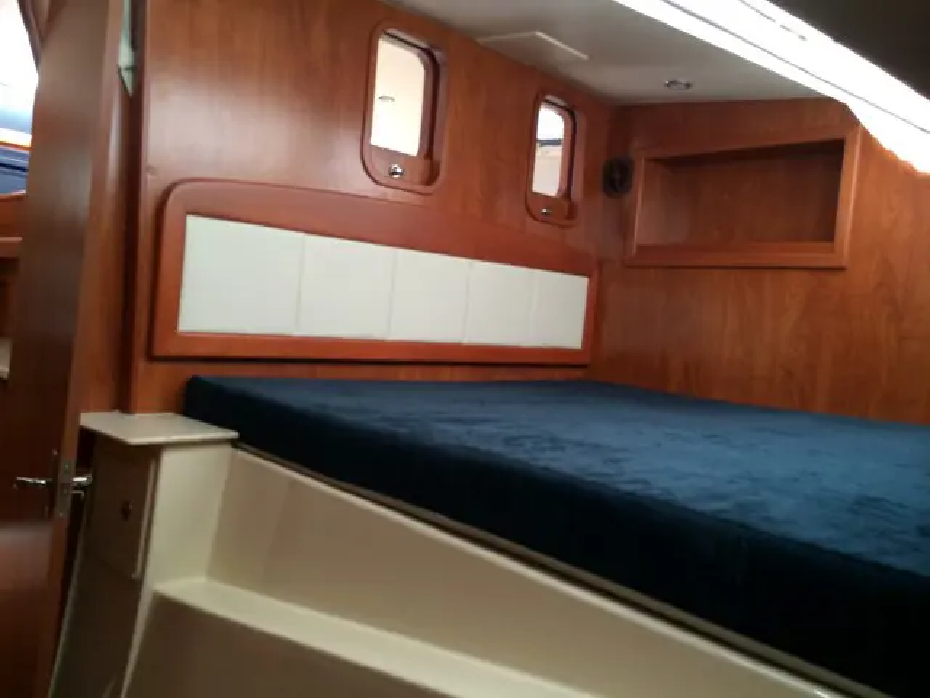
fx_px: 806
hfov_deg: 60.0
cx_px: 465
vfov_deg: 46.8
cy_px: 349
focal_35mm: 30
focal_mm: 4.12
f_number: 2.2
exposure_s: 1/30
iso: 100
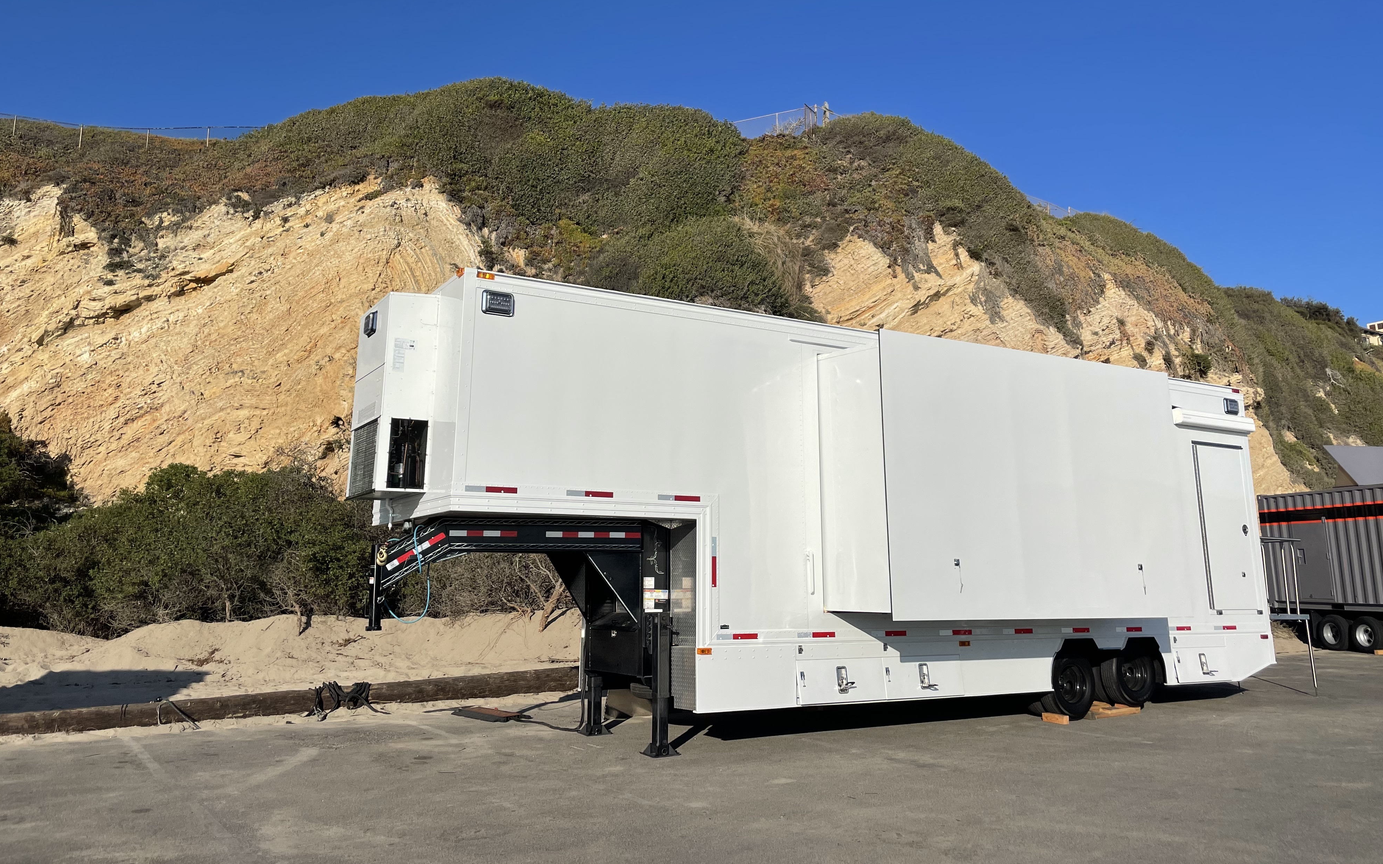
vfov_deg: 44.3
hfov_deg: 66.5
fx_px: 1055
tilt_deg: +12.7
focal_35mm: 28
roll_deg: +1.6
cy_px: 339
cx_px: 693
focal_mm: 4.2
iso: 32
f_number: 1.6
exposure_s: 1/6897
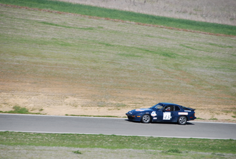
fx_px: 2240
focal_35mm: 341
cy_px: 89
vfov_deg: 4.0
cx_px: 121
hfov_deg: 6.0
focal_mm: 200
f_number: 5.6
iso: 200
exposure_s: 1/1000
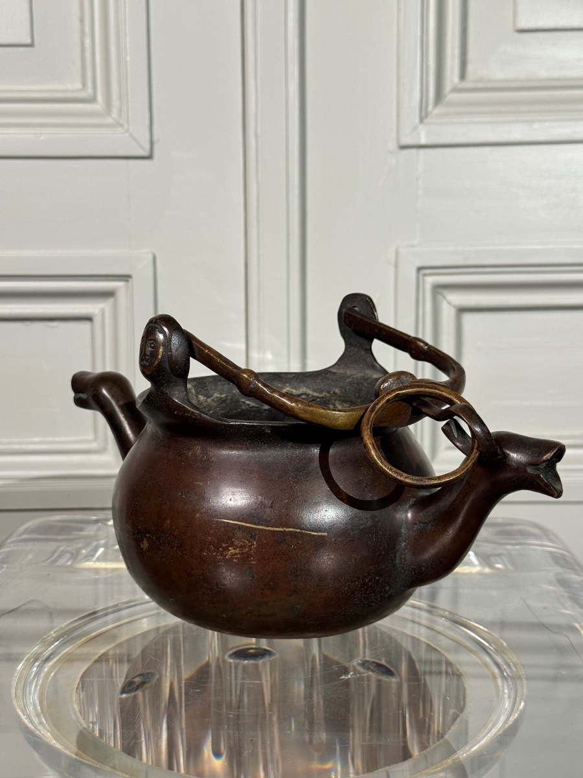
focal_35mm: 48
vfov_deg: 39.7
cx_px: 292
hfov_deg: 30.3
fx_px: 1078
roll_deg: +0.1
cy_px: 389
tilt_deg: -7.7
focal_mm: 6.76
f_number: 1.78
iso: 100
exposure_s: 1/61
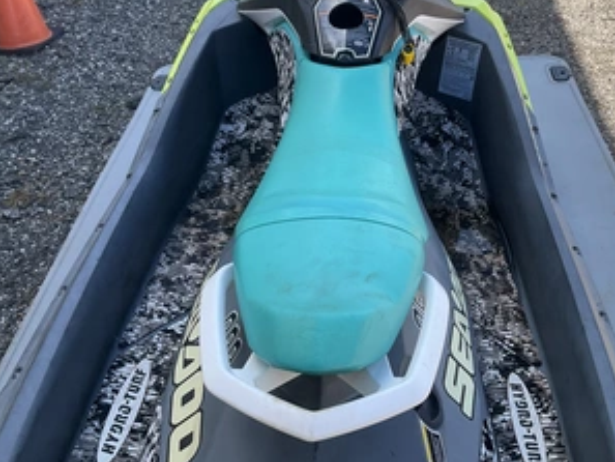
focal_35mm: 39
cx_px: 348
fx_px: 693
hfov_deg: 47.7
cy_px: 184
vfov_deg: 36.7
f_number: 1.8
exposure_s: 1/486
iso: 25
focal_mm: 3
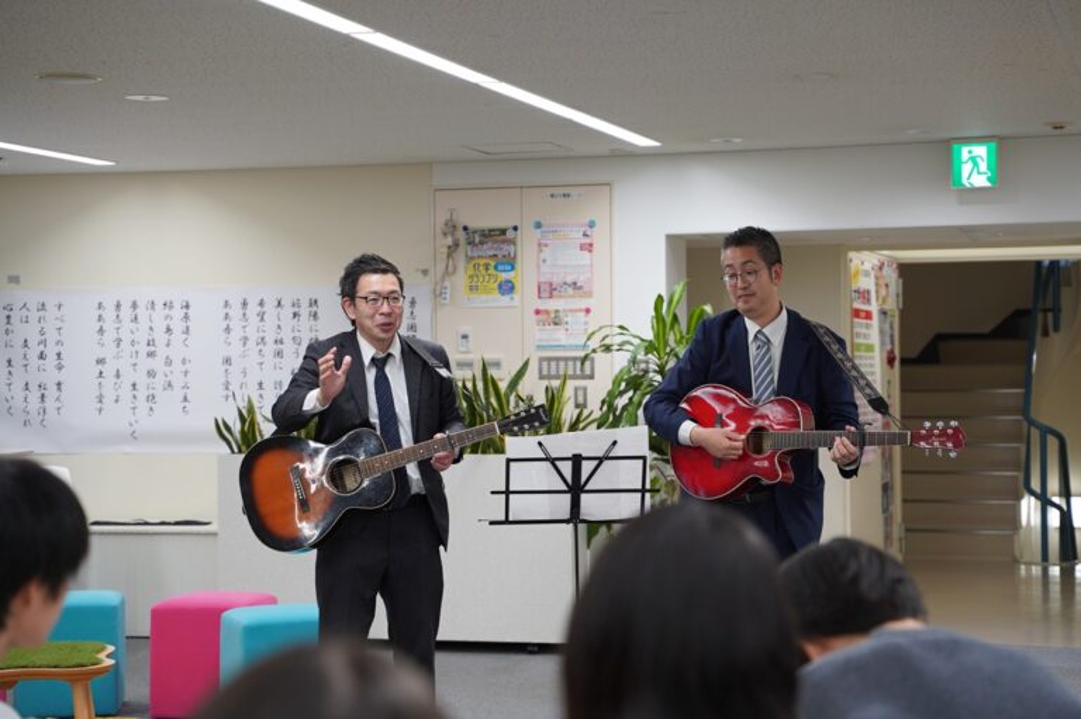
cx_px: 540
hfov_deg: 28.9
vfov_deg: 19.4
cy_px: 360
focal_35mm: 70
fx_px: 2101
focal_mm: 70
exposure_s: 1/160
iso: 640
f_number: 4
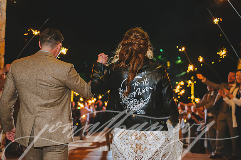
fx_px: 234
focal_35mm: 35
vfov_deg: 37.9
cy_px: 80
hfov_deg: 54.4
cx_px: 120
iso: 1600
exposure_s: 1/125
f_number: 2.8
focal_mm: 35
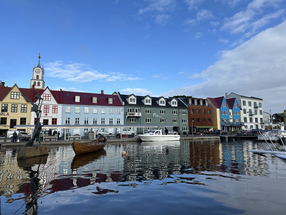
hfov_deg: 71.6
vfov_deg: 56.8
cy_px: 108
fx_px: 198
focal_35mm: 24
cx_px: 143
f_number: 1.78
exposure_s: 1/3597
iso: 80
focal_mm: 6.86
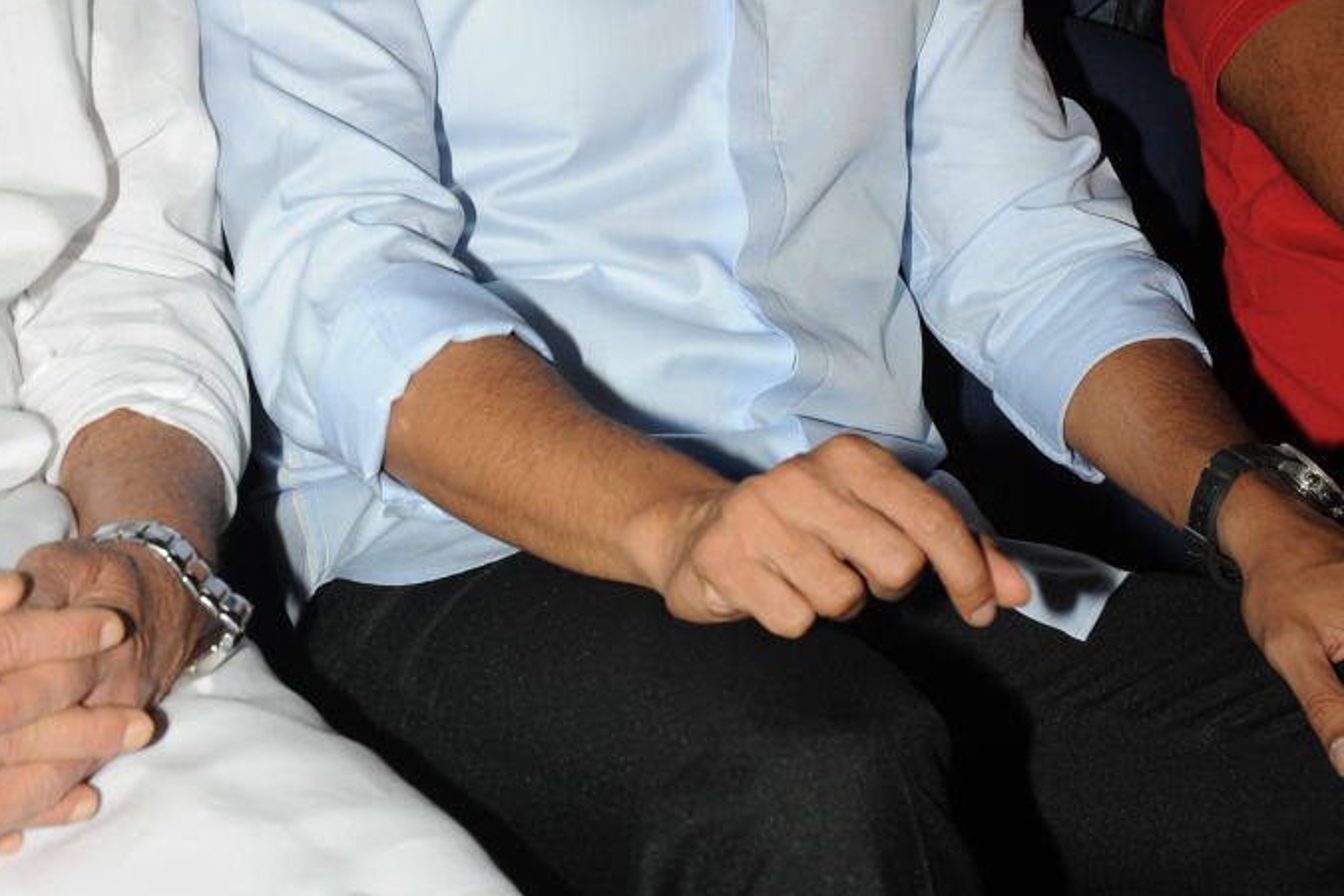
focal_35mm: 100
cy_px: 56
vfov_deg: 13.5
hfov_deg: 20.4
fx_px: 3733
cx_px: 668
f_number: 10
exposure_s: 1/125
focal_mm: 66
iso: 200
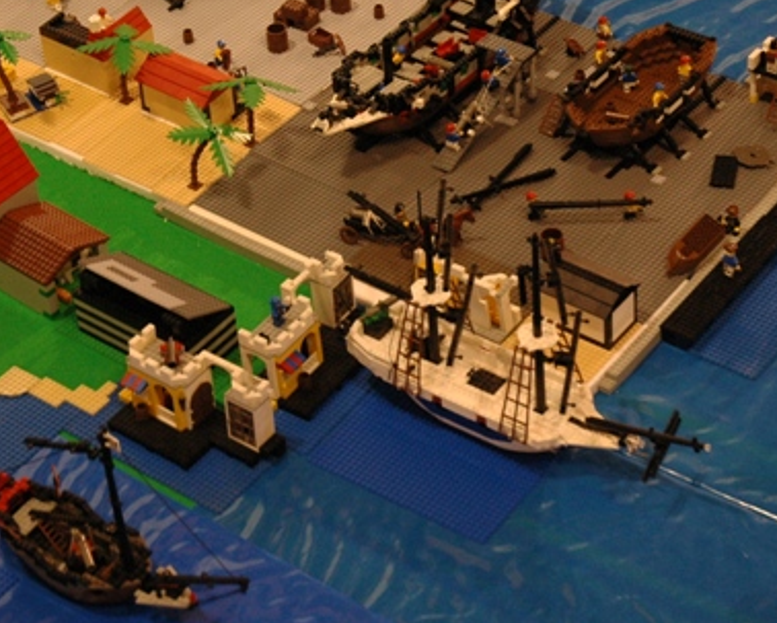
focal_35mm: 113
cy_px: 152
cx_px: 257
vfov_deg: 13.6
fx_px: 2601
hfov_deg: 17.0
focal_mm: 38
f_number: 4.2
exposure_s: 1/50
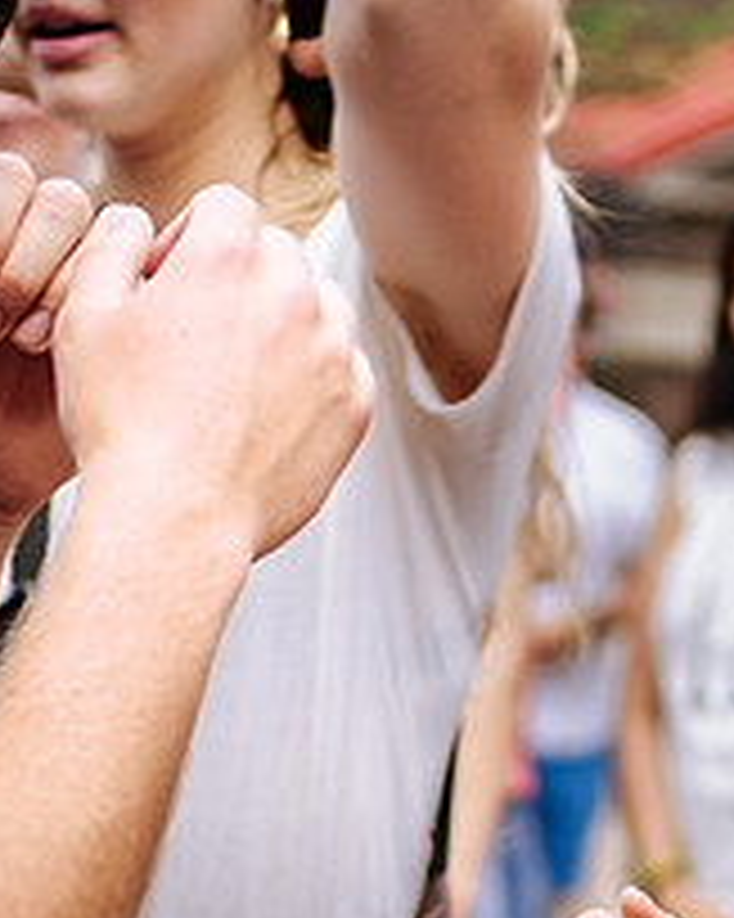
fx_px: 5978
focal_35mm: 220
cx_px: 707
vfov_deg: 8.8
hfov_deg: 7.0
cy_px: 790
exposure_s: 1/400
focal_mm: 55
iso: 100
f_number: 2.8
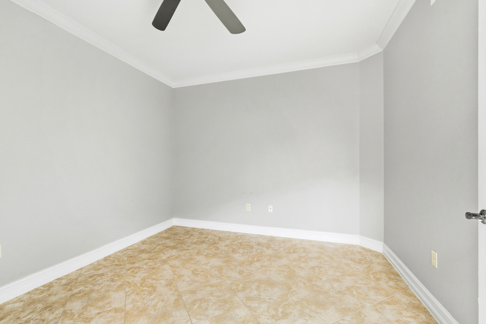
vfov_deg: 77.3
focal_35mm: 15
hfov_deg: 100.4
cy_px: 160
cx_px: 237
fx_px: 203
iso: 250
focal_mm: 14
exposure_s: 6
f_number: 9
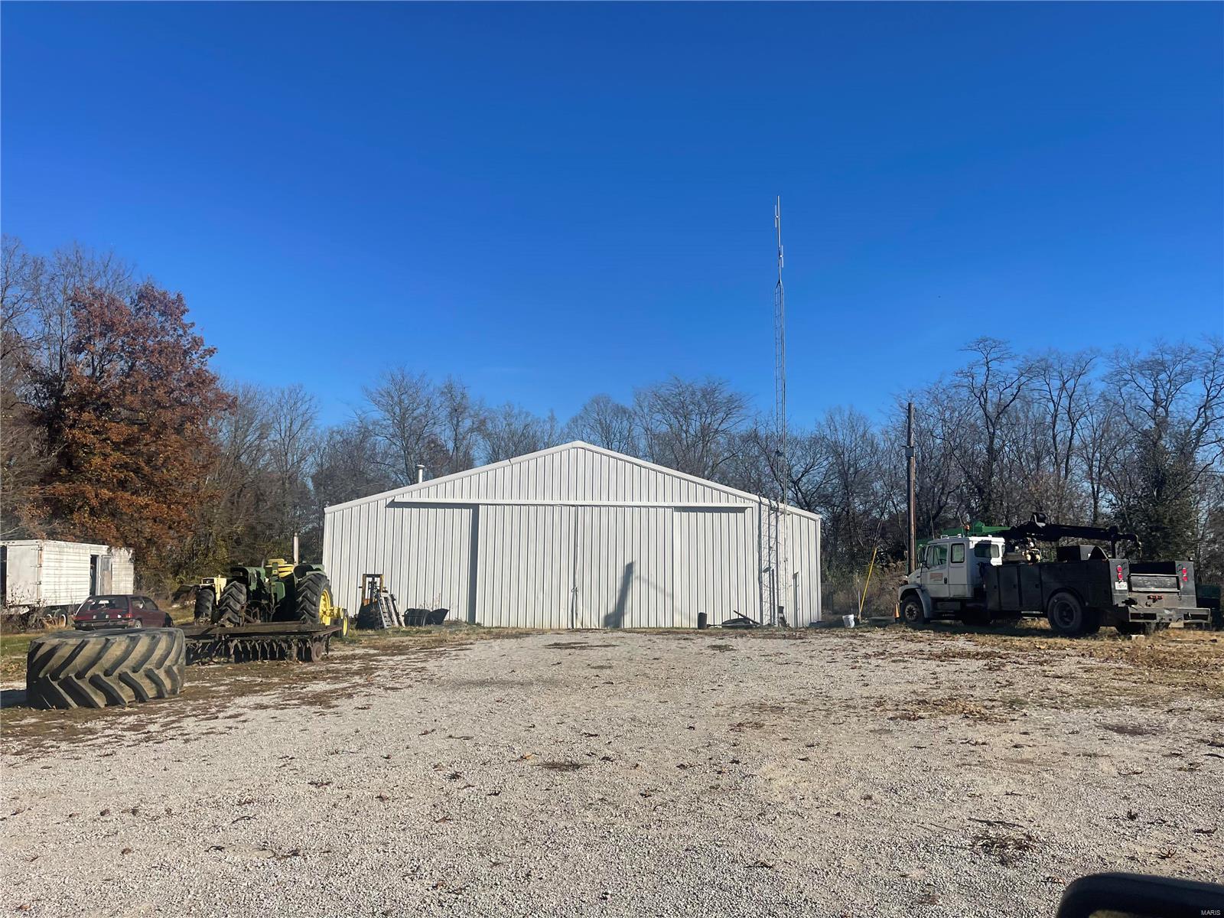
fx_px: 919
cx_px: 612
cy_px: 459
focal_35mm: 26
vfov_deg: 53.1
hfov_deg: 67.3
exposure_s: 1/4902
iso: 32
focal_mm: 5.1
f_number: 1.6
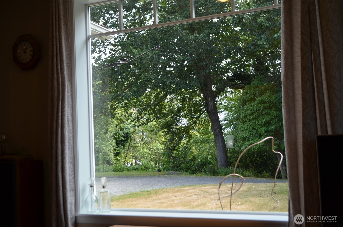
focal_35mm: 48
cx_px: 172
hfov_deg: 41.2
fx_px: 456
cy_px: 114
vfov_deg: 27.9
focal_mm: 32
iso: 220
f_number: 5.6
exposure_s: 1/125
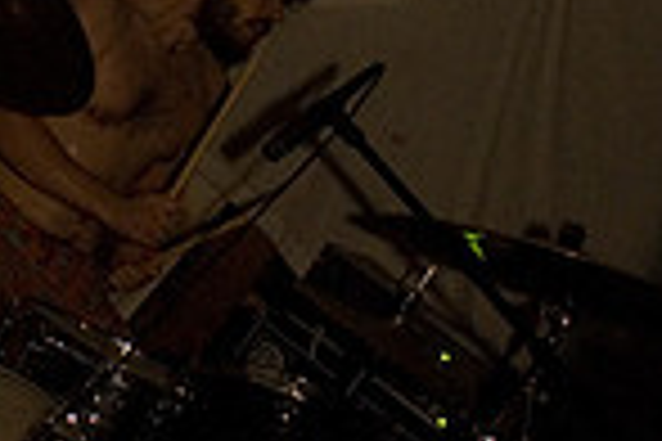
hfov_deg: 21.5
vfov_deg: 14.2
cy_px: -162
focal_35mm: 92
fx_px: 1692
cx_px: 20
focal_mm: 20
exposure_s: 1/30
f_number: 2.8
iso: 1600
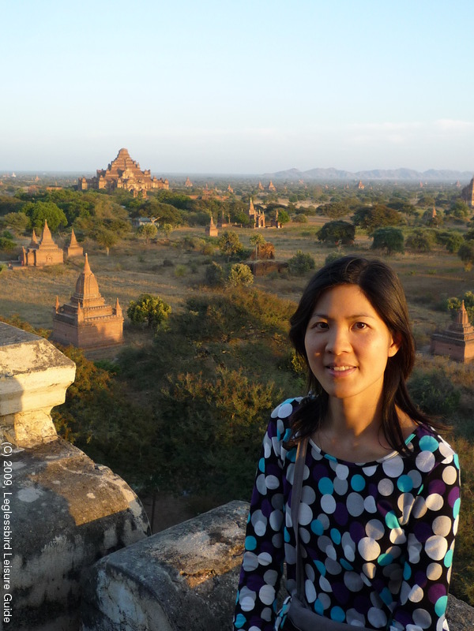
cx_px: 237
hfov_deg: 38.7
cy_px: 316
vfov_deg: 50.1
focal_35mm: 37
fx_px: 676
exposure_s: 1/200
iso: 100
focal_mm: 4.5
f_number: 2.8
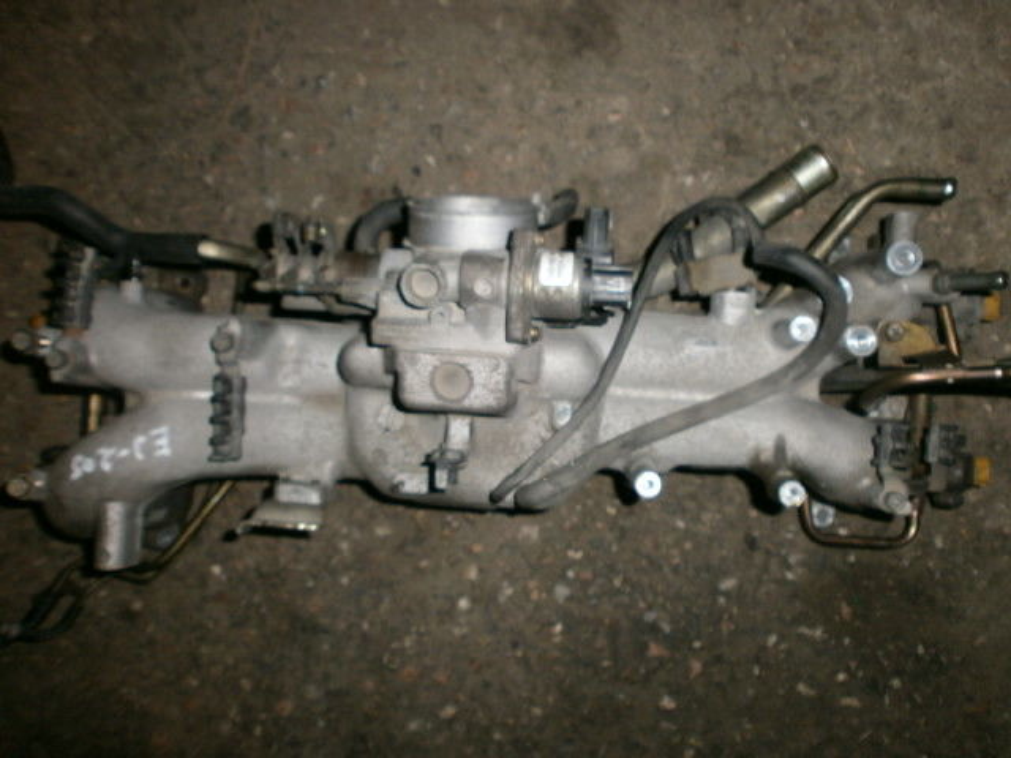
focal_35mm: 27
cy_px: 379
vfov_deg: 51.4
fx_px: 789
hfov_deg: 65.3
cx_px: 506
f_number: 2.9
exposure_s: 1/30
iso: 125
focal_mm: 4.8
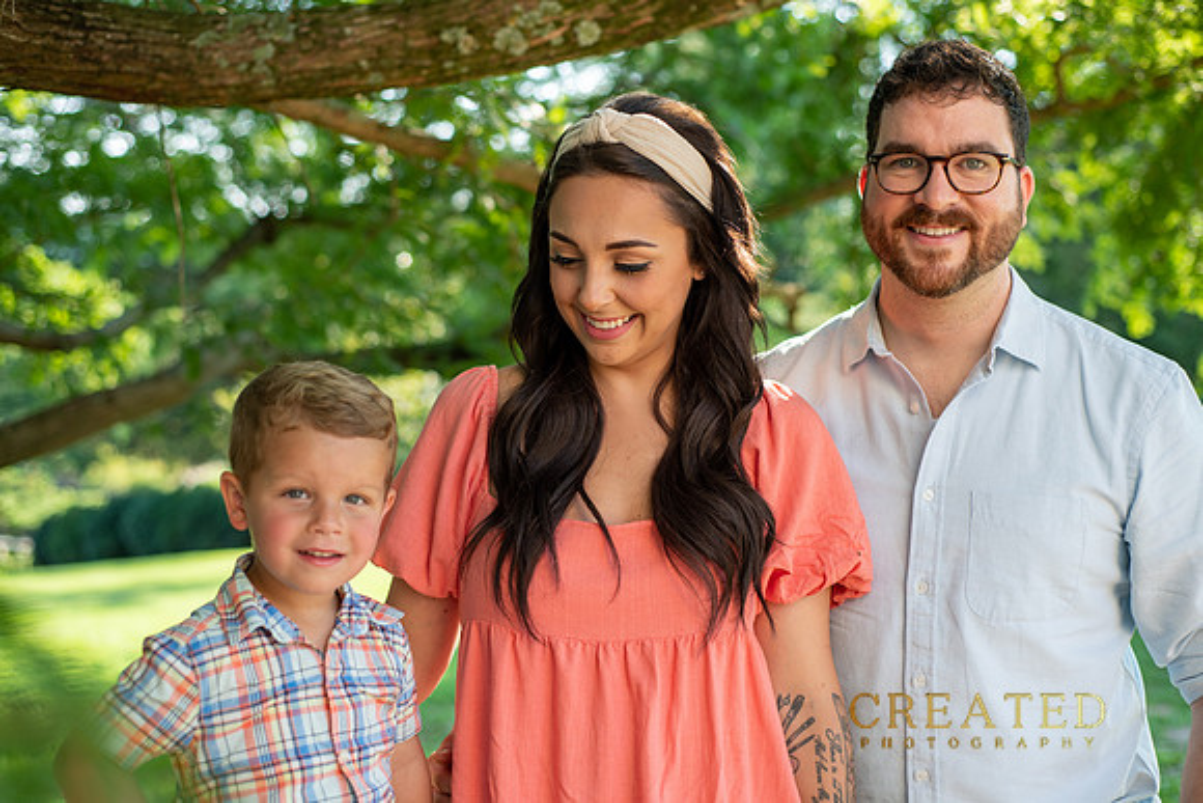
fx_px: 1671
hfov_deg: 39.6
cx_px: 602
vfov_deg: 27.0
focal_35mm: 50
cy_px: 402
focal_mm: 50
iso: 64
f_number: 3.2
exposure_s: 1/160
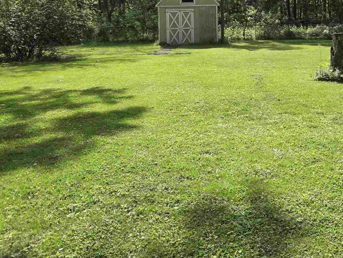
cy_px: 56
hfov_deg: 44.2
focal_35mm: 42
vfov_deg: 33.5
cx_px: 224
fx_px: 416
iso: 80
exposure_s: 1/1636
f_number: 1.8
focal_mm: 5.4
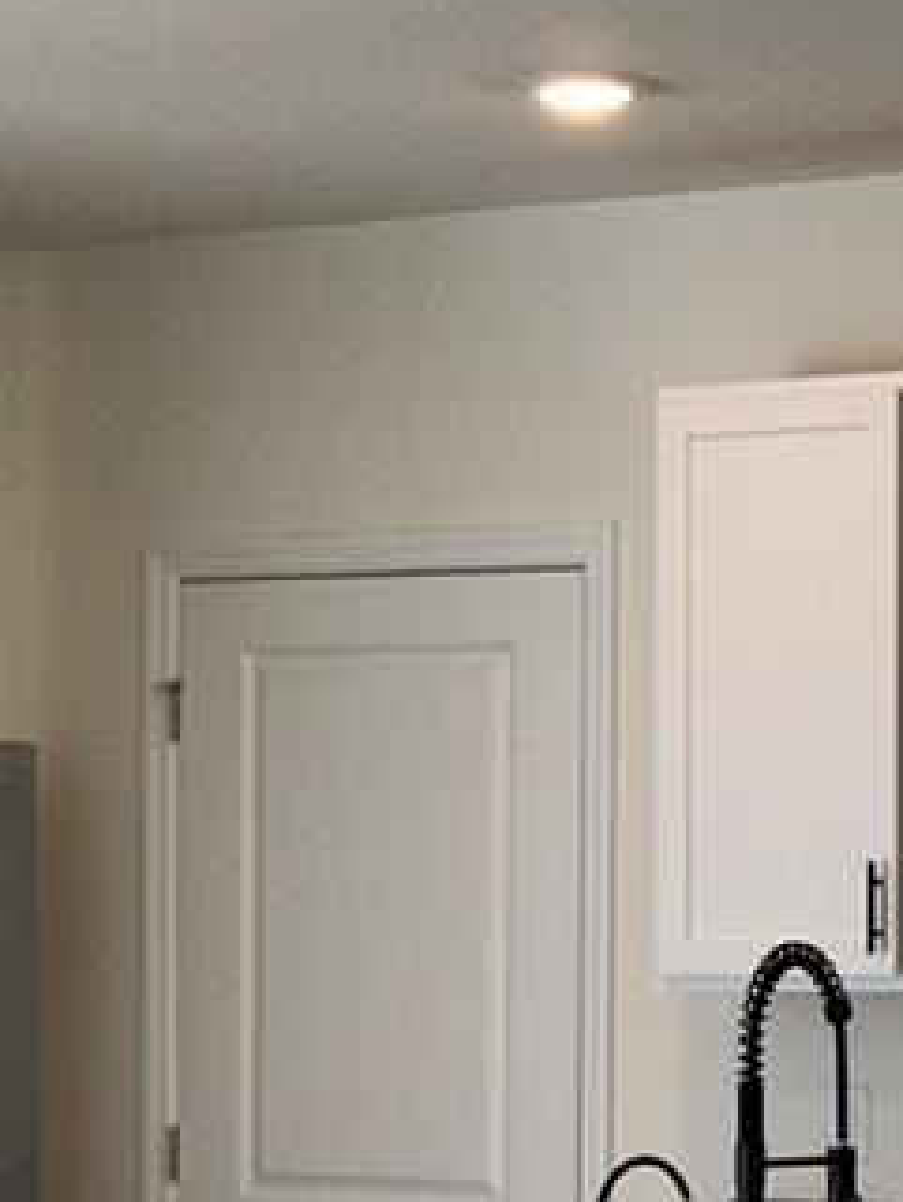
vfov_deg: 12.7
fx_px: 5318
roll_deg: -0.2
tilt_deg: -2.0
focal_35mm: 153
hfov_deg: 9.7
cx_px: 629
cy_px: 1269
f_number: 1.78
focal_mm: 6.86
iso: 64
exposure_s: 1/120
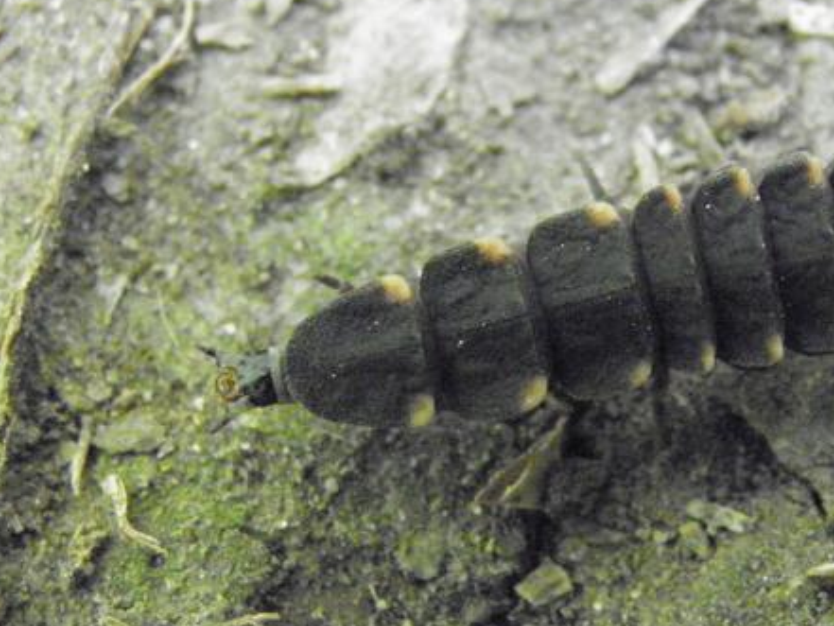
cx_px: 535
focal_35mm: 128
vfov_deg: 11.6
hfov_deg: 15.4
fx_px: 3085
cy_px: 267
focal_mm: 15.2
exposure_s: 1/100
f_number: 3.9
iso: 1600
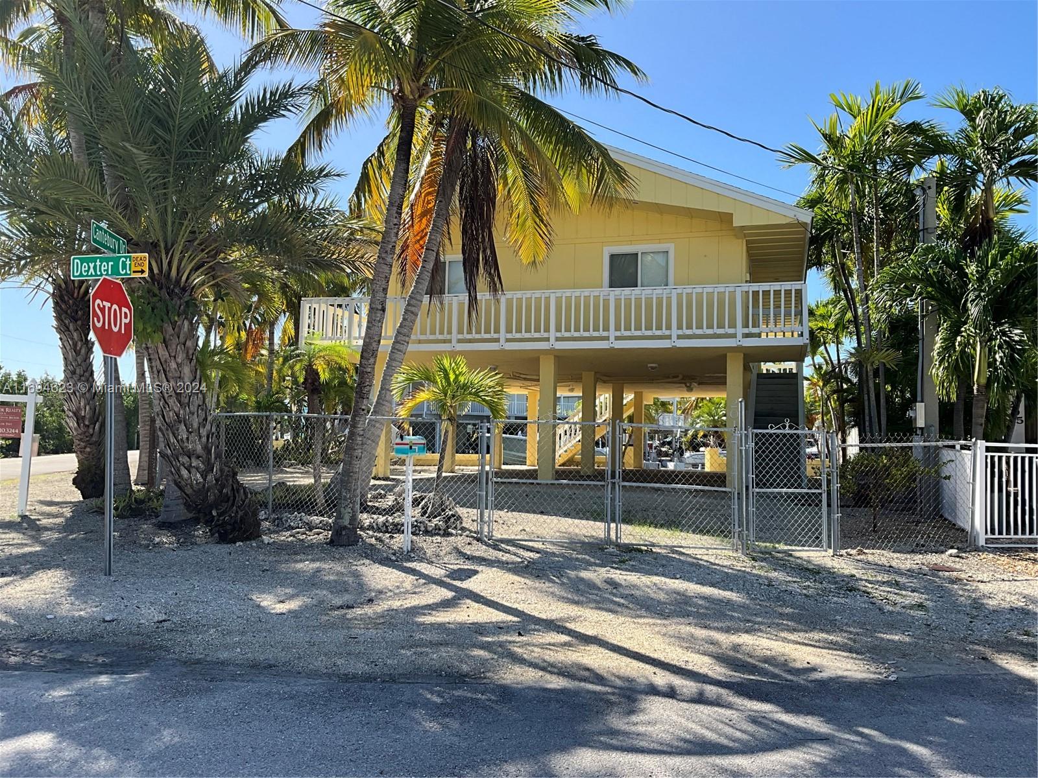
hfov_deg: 61.7
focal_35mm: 29
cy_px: 389
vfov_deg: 48.2
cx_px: 519
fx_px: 870
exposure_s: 1/1168
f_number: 1.8
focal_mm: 3
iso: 25
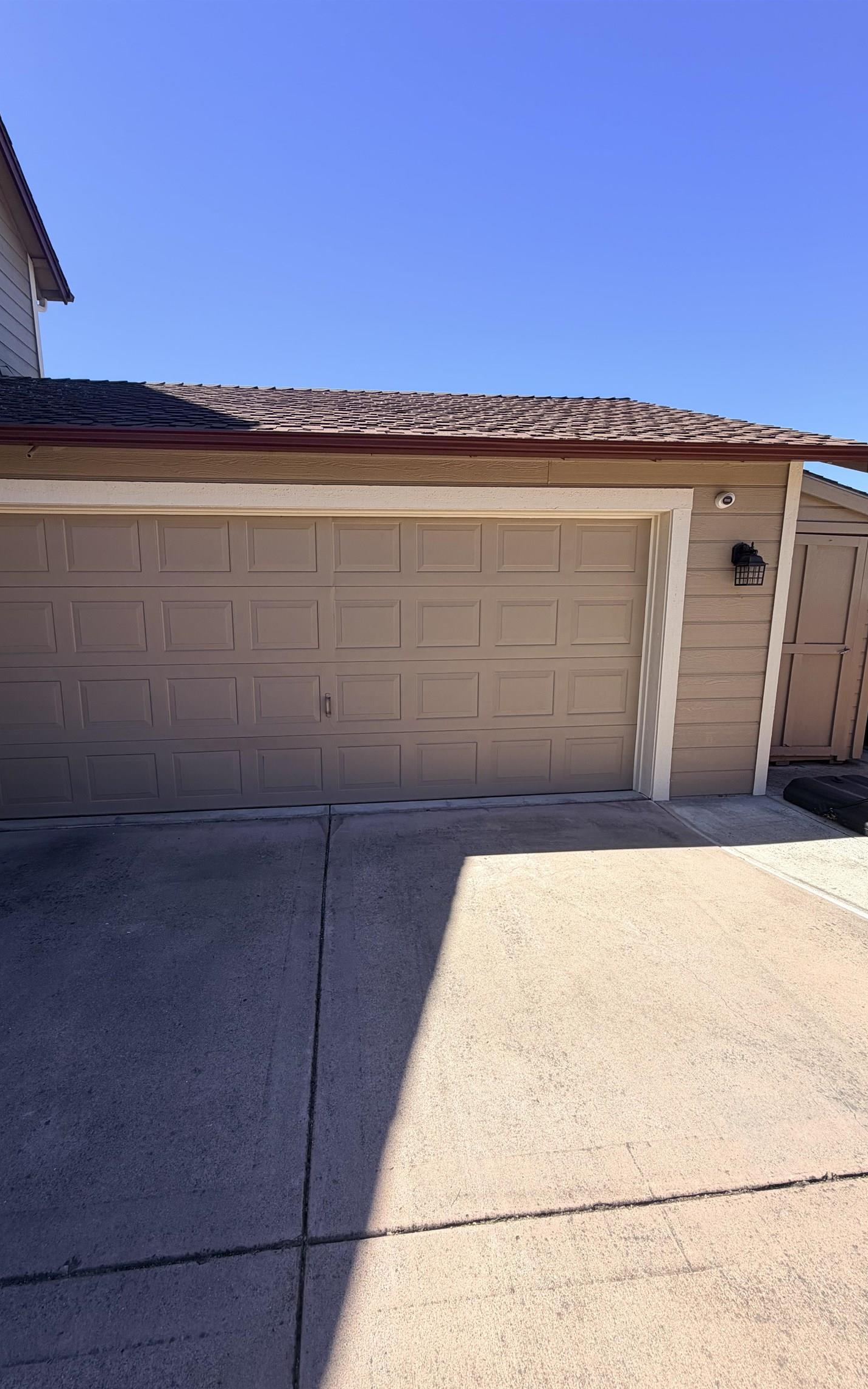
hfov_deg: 74.6
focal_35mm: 15
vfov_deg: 101.5
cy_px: 701
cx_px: 389
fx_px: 568
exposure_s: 1/770
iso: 32
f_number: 2.2
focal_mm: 2.22
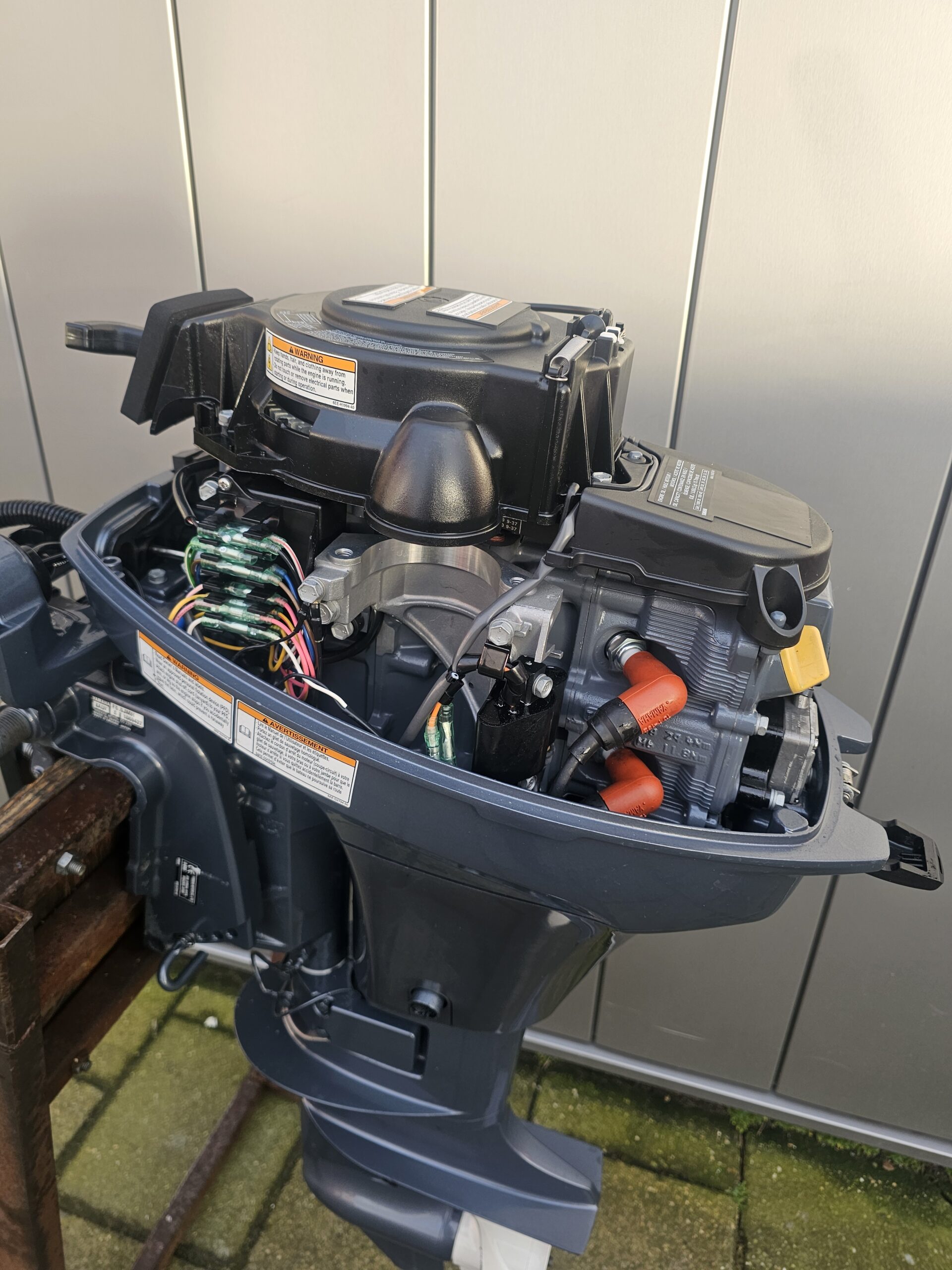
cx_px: 476
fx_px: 843
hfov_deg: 58.9
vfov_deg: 73.9
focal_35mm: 23
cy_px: 635
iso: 25
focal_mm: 6.3
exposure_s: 1/100
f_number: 1.7
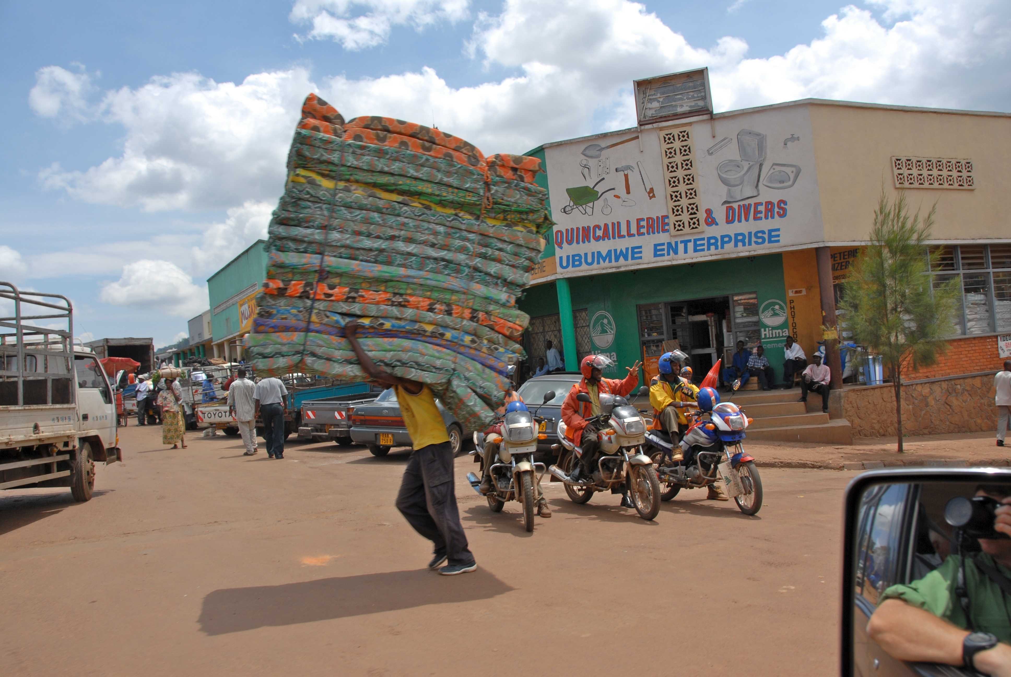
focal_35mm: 27
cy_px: 338
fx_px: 759
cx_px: 506
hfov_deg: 67.3
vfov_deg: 48.0
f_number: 8
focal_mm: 18
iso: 100
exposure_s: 1/250
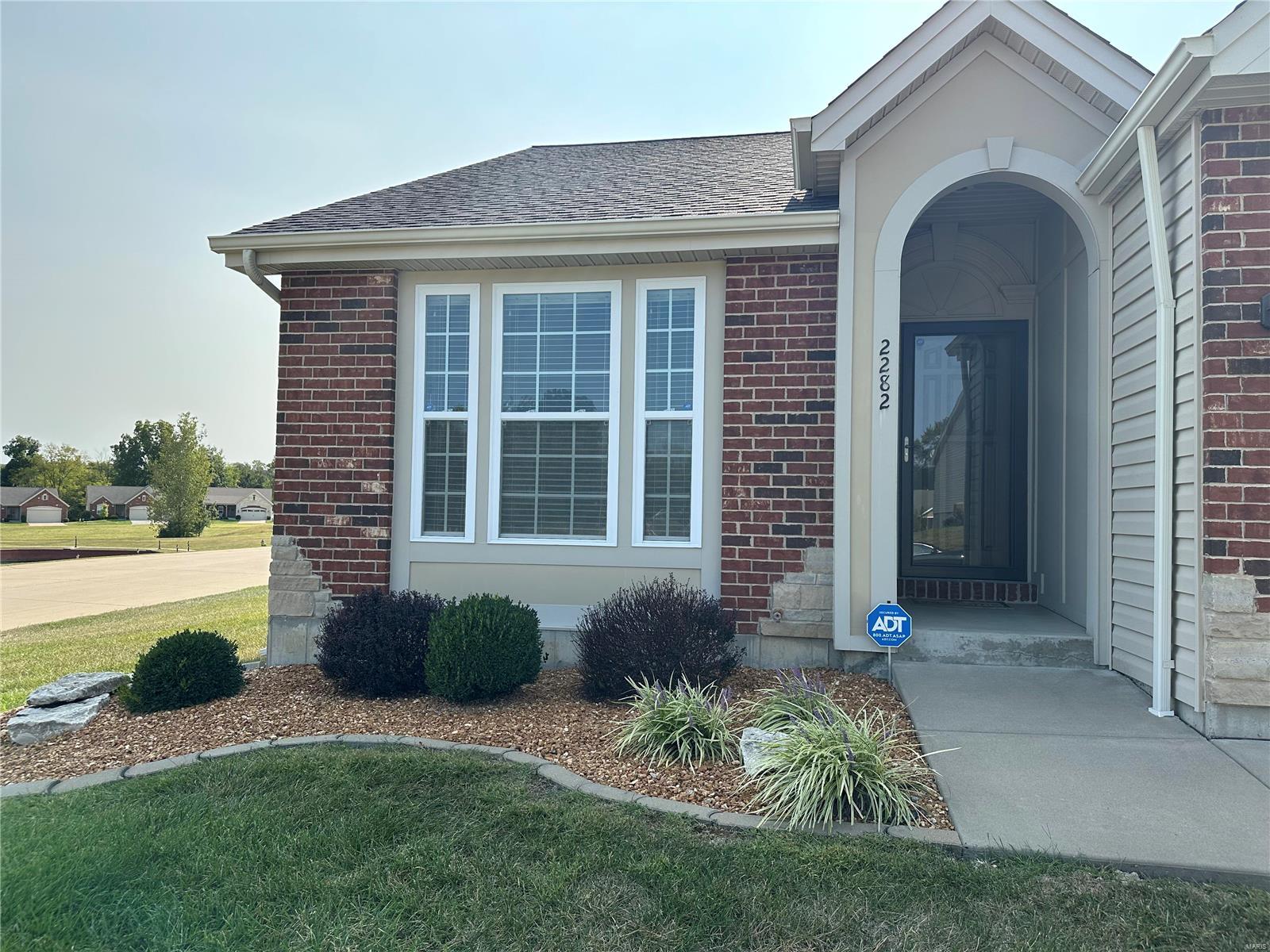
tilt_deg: +4.2
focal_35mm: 24
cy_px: 476
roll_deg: -0.7
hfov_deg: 71.6
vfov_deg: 56.8
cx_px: 635
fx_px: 881
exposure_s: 1/2660
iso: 80
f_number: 1.78
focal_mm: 6.86
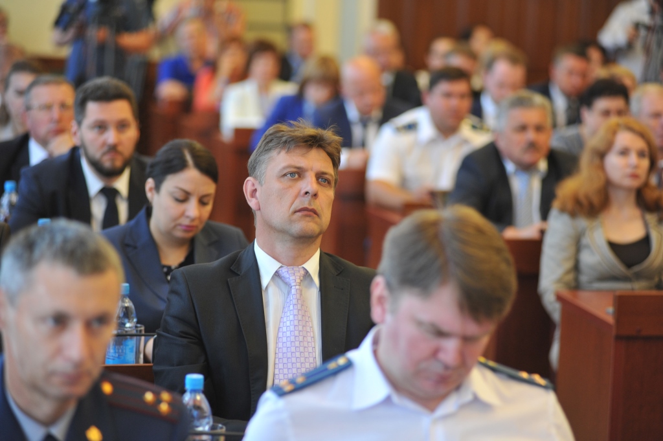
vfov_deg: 11.4
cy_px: 220
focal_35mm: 120
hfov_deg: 17.1
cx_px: 332
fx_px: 2208
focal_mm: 120
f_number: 2.8
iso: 1250
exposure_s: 1/200
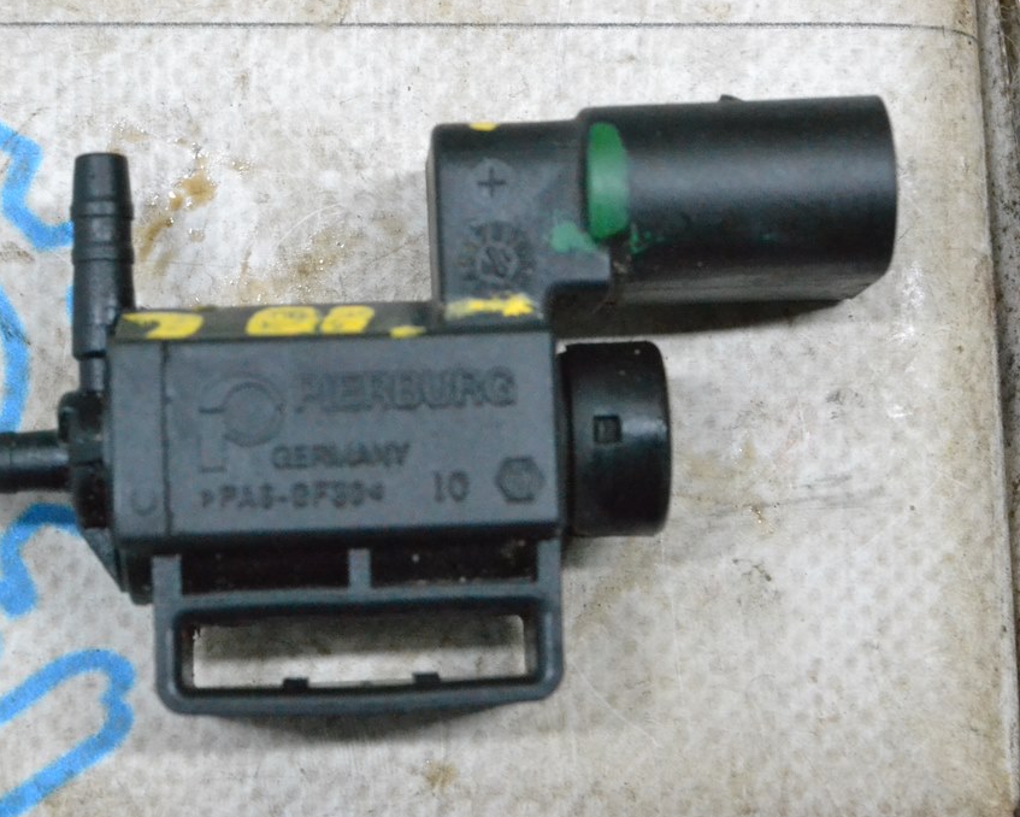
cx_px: 480
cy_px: 408
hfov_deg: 20.5
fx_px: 2825
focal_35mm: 94
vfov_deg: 16.4
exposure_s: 1/125
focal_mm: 55
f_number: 10
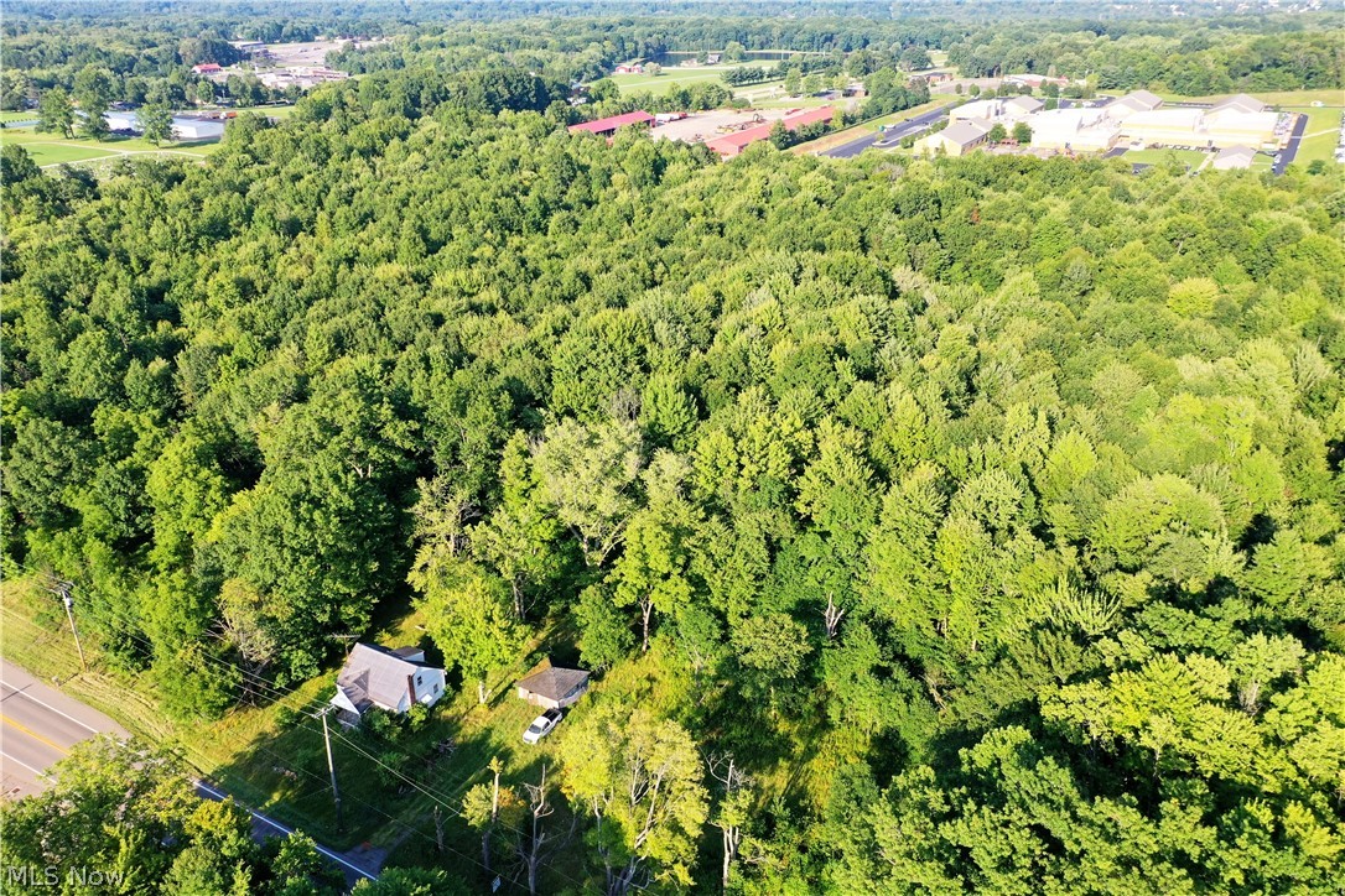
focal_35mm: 28
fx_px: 1046
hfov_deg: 65.5
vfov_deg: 46.4
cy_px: 448
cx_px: 672
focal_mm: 10.26
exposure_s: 1/200
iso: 100
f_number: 5
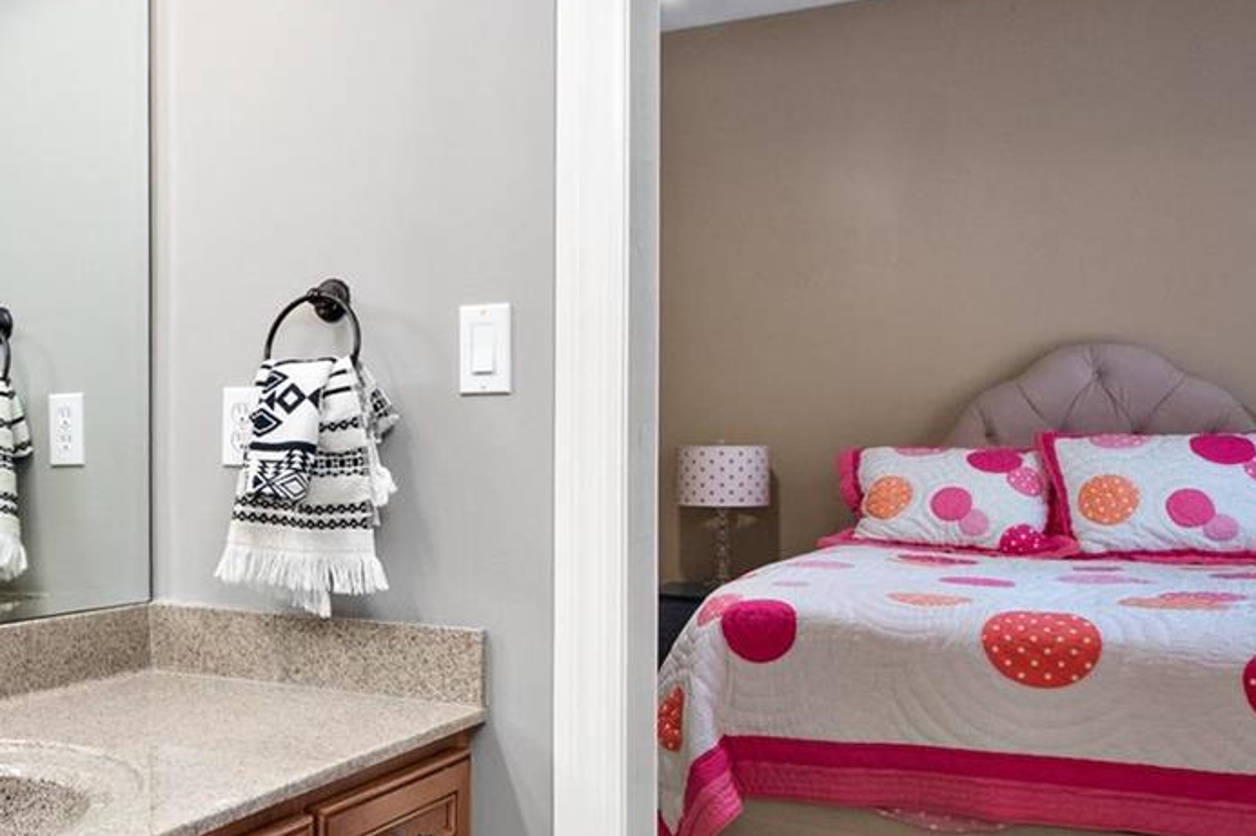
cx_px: 260
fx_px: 1291
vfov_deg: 35.8
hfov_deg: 49.0
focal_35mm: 37
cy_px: 484
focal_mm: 8
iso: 400
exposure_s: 1/8
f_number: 8
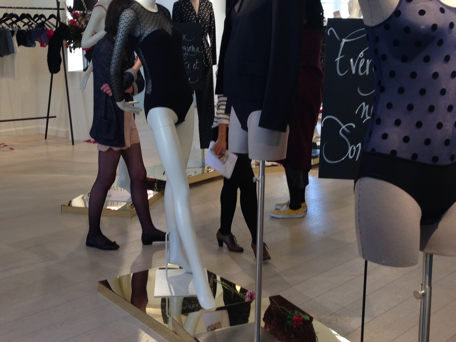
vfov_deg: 27.5
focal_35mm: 53
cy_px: 143
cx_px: 232
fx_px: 698
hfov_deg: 36.2
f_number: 2.4
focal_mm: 4.12
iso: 64
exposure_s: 1/60
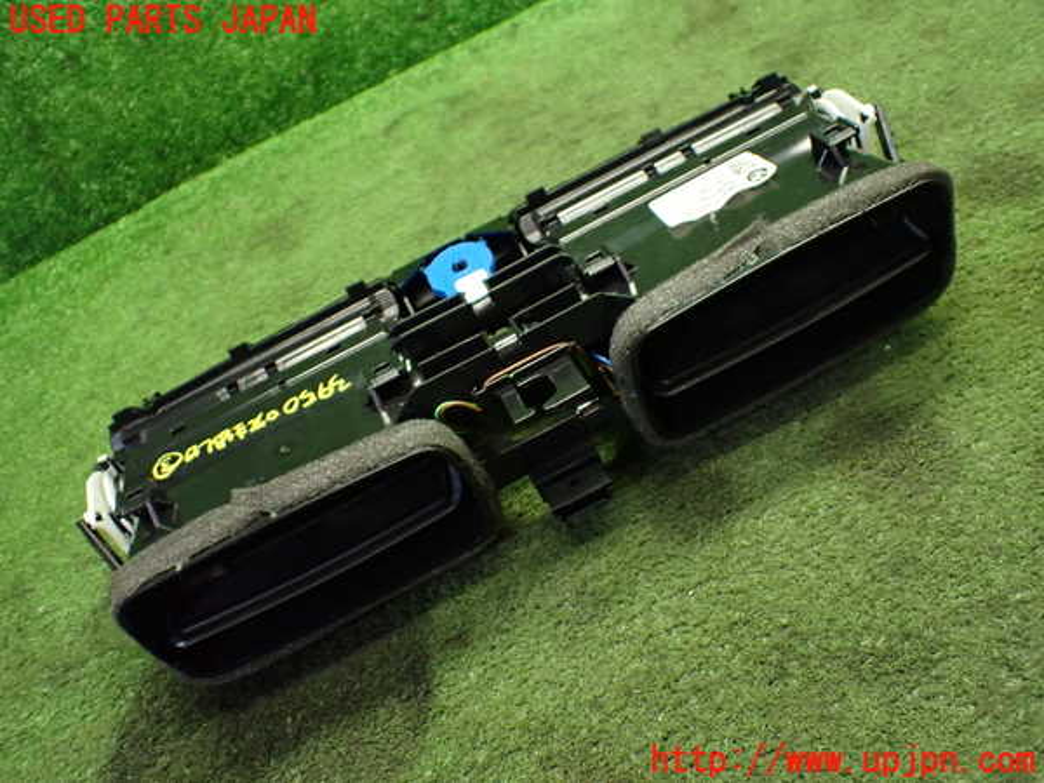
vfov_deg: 46.8
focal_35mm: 30
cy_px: 392
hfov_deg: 60.0
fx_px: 905
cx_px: 522
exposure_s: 1/100
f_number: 2.3
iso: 800
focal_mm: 5.4
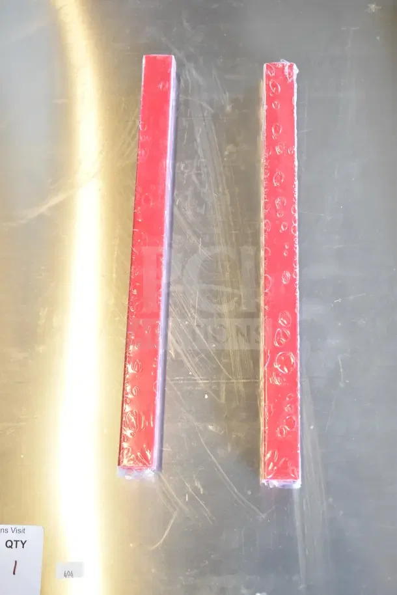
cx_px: 198
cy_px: 298
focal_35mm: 51
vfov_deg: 38.9
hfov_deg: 26.5
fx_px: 843
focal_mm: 34
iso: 1100
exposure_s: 1/50
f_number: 4.5
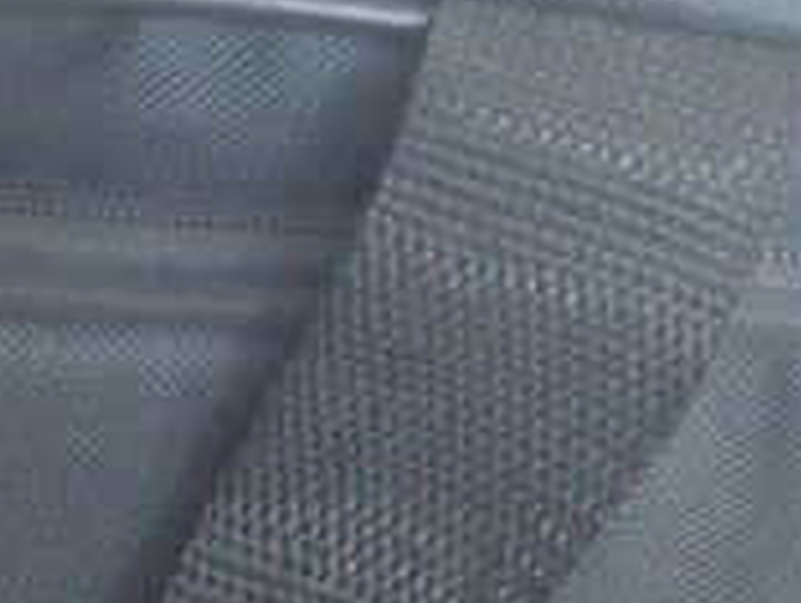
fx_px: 4287
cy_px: 860
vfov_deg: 7.9
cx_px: -274
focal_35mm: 185
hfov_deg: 10.4
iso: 400
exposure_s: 1/20
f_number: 3.6
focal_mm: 5.8
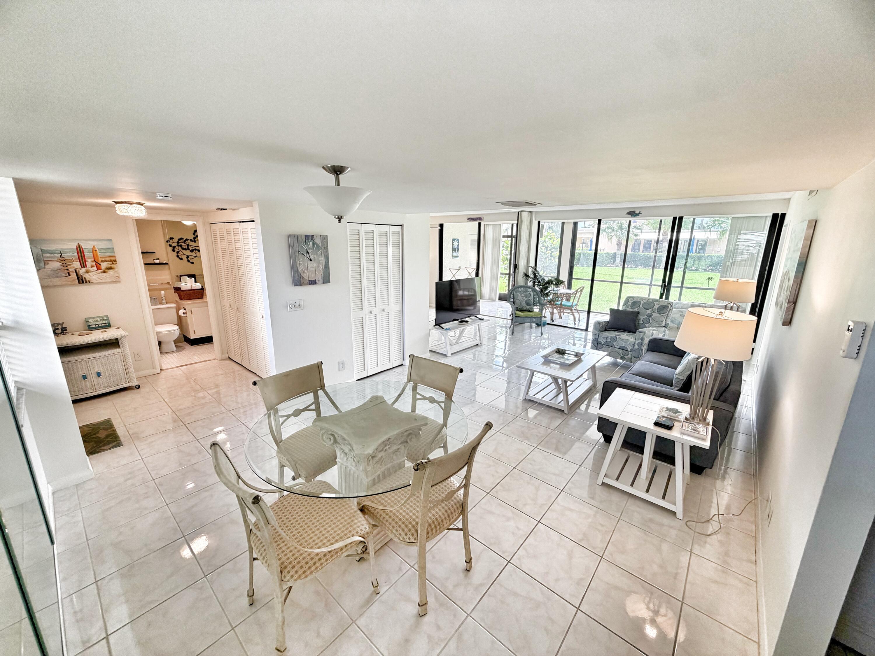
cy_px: 328
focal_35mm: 14
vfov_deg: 85.7
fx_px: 354
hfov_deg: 102.1
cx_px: 438
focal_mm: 2.22
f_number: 2.2
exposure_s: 1/120
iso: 160
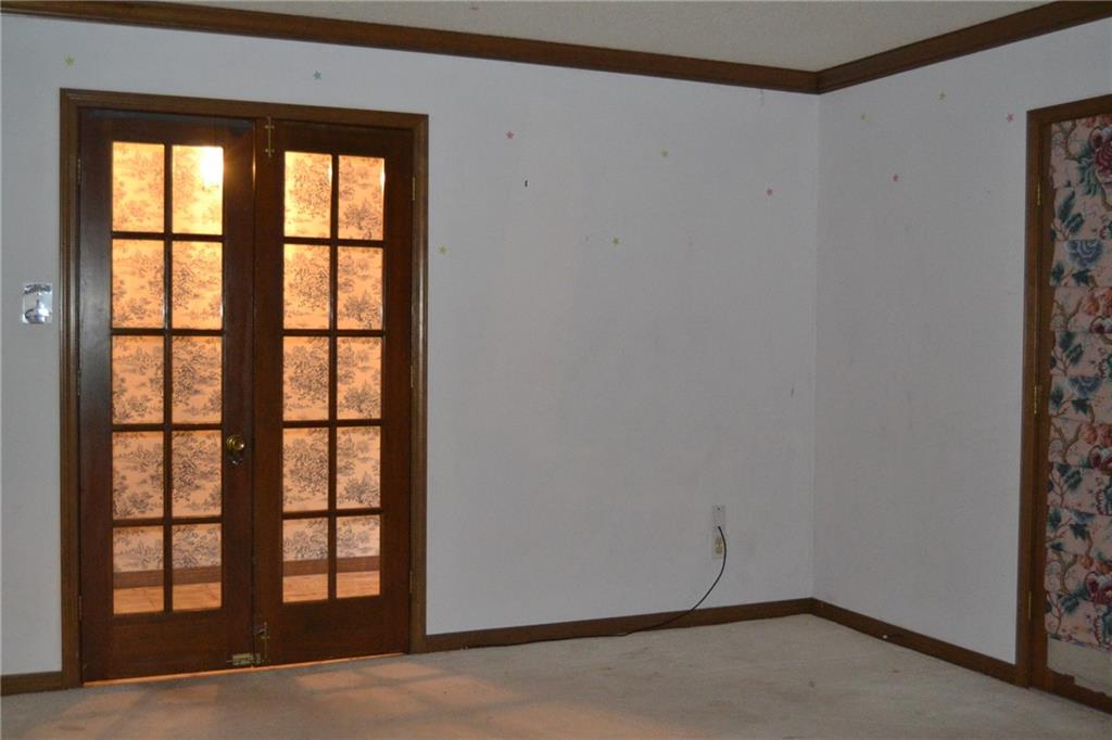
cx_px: 556
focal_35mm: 39
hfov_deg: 49.6
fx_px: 1204
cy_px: 370
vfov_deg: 34.2
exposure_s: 1/60
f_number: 4
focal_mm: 26
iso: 3200
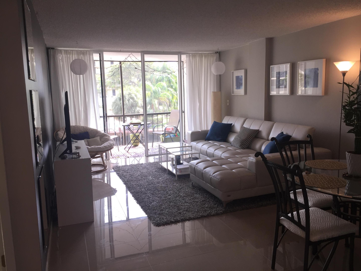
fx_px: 302
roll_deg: +0.0
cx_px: 180
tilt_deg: -8.7
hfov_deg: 61.7
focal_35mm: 29
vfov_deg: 48.2
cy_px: 136
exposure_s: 1/120
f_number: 2.2
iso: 40
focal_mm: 4.15
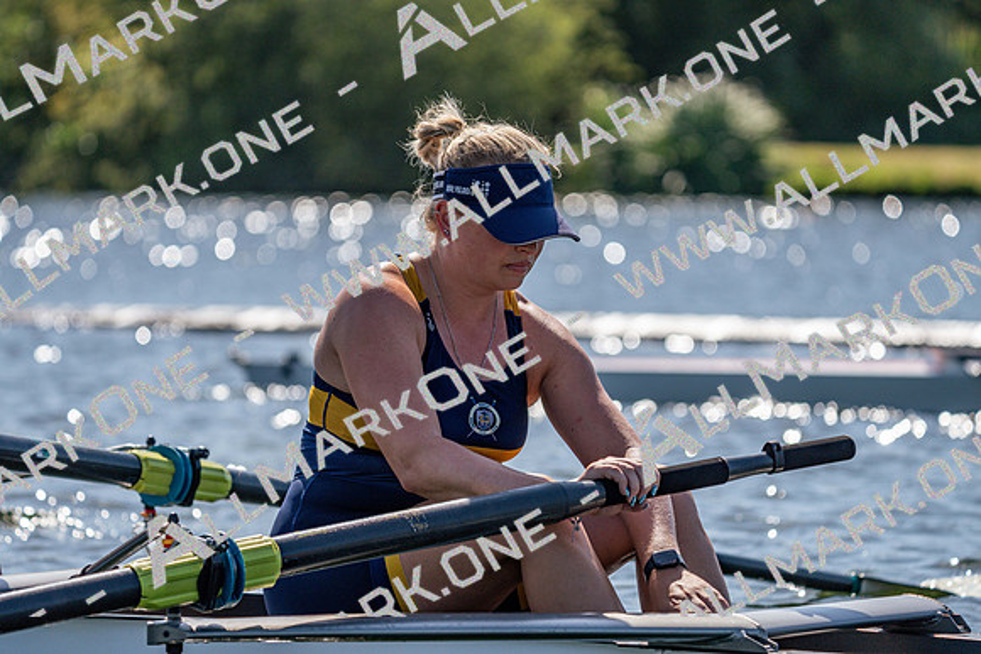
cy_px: 327
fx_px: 6950
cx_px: 490
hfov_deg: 8.1
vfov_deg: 5.4
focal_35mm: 255
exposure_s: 1/2000
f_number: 5.6
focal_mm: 255
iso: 250
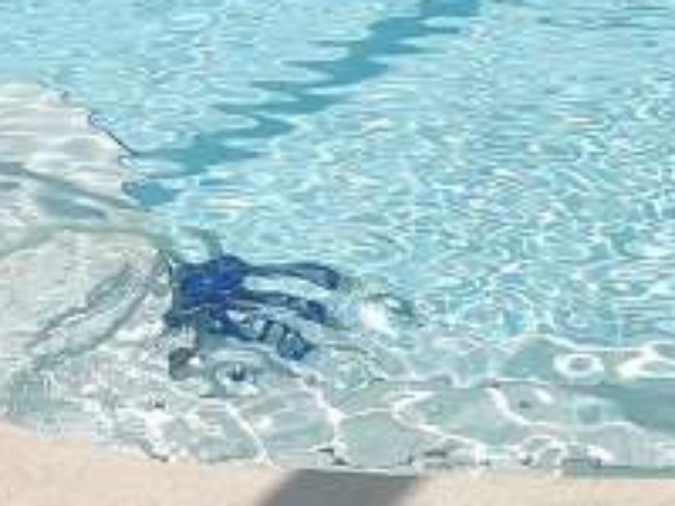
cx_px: 469
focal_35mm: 108
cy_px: -439
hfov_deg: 18.1
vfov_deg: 12.4
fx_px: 2106
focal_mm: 4.75
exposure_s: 1/4800
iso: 100
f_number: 1.7
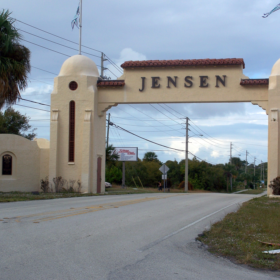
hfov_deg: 24.6
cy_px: 139
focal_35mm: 70
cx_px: 174
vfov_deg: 24.7
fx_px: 641
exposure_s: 1/640
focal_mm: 12.6
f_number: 4.5
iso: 64
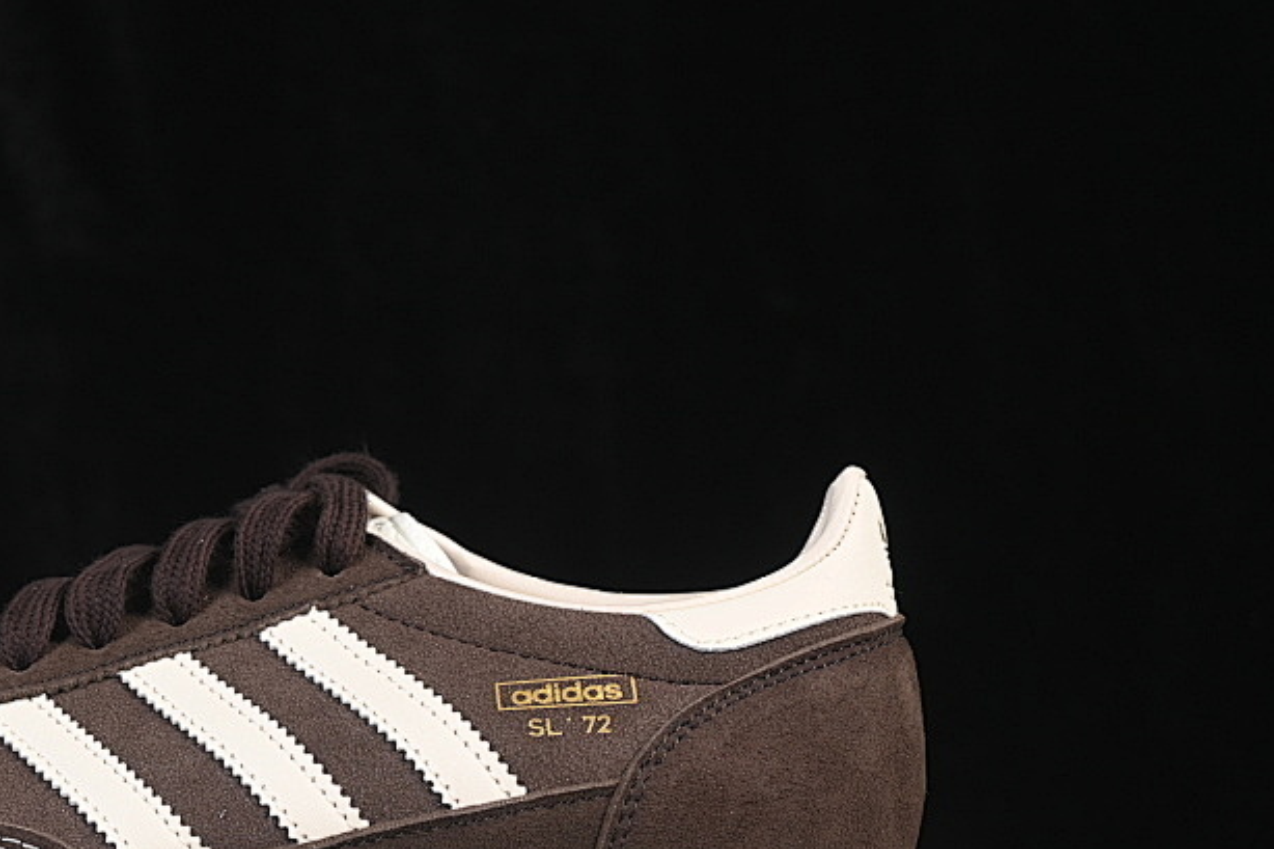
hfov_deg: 15.4
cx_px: 249
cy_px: 577
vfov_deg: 10.4
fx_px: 4670
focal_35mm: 132
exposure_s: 1/60
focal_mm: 50
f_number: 6.3
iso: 160
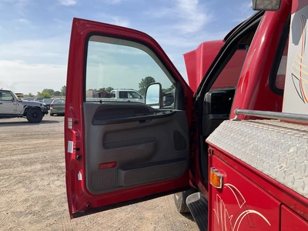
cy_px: 116
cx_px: 154
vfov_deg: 48.2
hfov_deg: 61.7
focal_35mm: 29
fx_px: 258
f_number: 1.8
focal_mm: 3
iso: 25
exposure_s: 1/1786
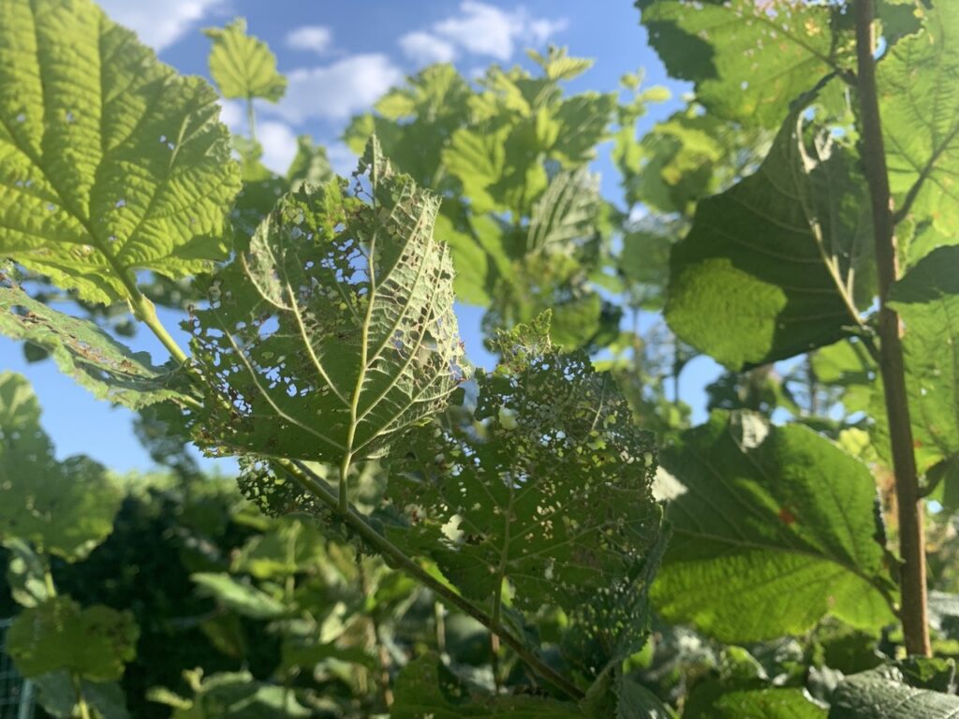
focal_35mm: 26
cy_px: 360
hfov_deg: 67.3
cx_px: 480
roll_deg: -3.7
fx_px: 720
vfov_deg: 53.1
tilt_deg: +16.9
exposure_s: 1/1176
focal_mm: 4.25
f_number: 1.8
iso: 25
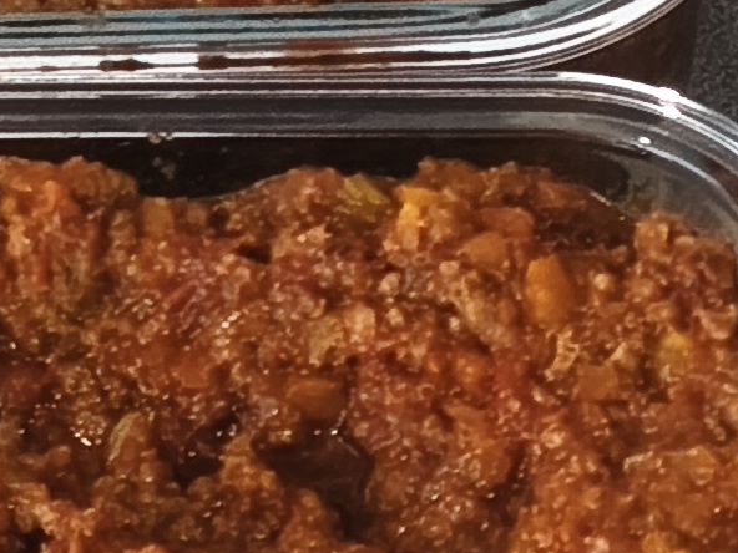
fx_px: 6758
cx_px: 1027
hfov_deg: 6.2
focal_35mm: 317
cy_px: 62
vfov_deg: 4.7
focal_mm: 6.18
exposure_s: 1/50
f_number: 1.65
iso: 200
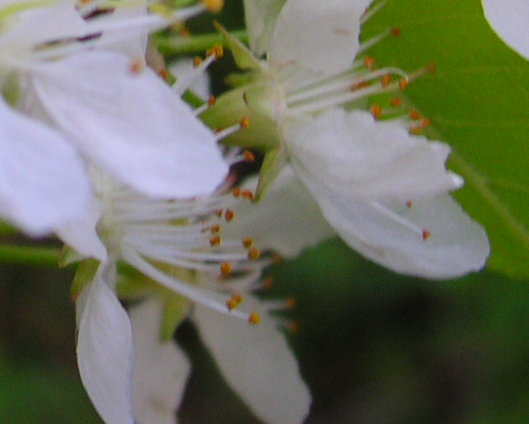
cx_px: -63
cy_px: -97
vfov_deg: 12.1
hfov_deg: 15.0
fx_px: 1958
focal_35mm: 125
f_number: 2.9
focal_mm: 6.6
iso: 100
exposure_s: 1/71.5
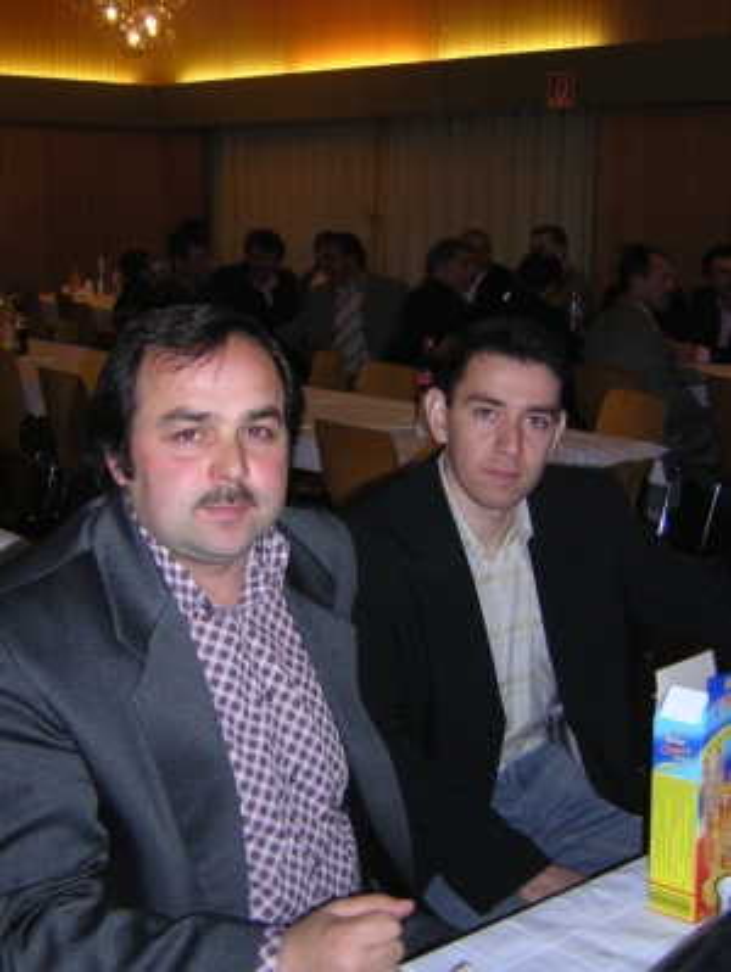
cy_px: 486
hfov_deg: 28.6
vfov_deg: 37.5
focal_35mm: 51
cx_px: 366
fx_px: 1434
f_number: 3.1
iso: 211
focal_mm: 6.6
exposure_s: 1/60.1
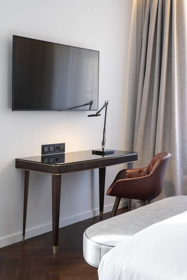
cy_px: 140
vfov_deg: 42.7
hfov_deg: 29.3
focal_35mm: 46
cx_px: 94
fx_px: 358
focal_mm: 46
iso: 200
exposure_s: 1
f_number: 16
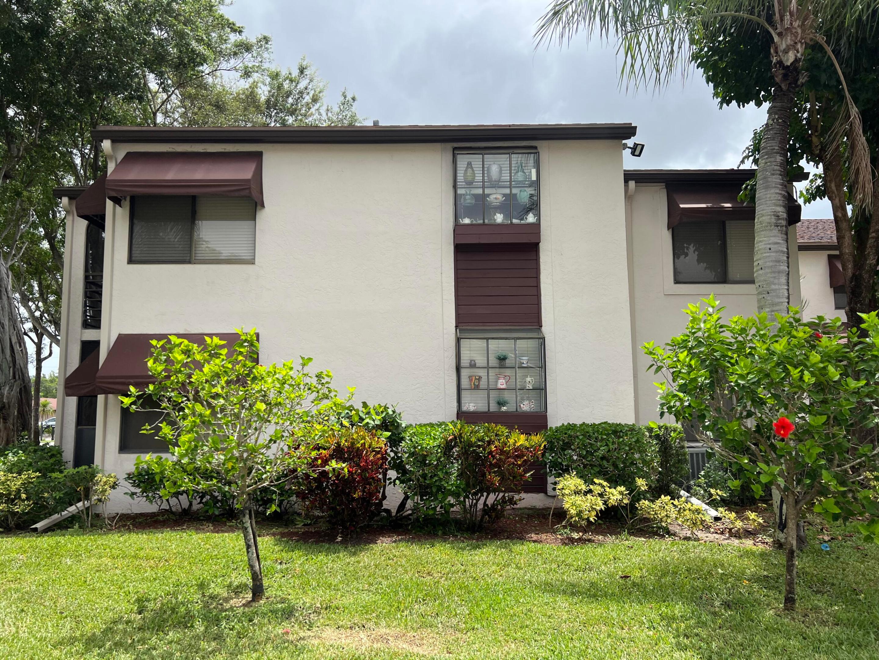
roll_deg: +1.4
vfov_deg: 53.1
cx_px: 440
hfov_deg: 67.3
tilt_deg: +7.3
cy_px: 330
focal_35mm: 26
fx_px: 660
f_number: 1.5
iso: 50
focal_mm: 5.7
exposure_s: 1/3257
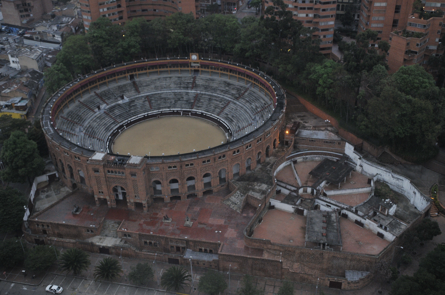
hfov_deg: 53.2
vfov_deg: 36.8
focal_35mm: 36
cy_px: 148
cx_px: 222
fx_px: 444
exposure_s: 1/125
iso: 1000
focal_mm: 24
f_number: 2.8
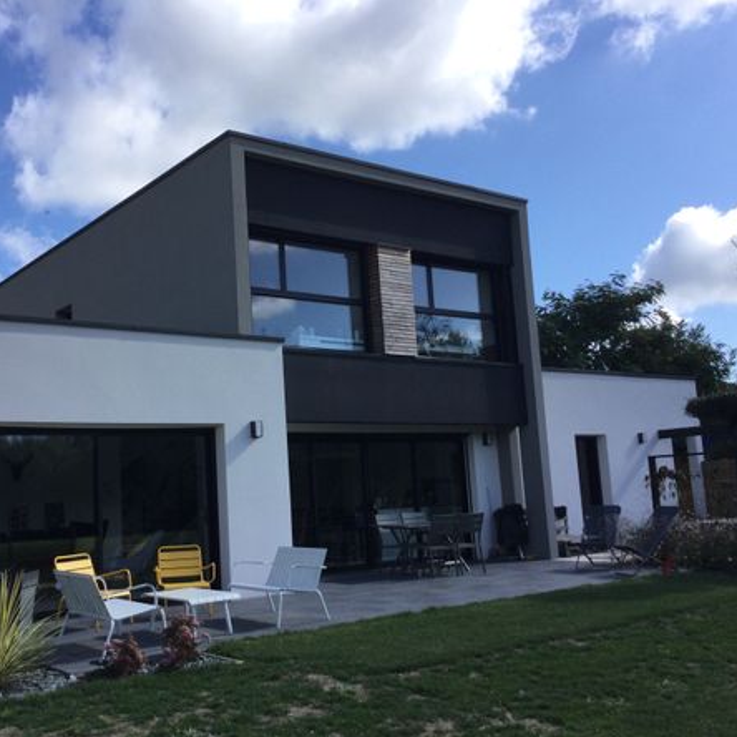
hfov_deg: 44.6
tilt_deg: +8.9
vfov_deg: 44.9
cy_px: 372
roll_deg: +2.4
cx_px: 282
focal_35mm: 37
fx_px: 891
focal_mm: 3.3
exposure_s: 1/1199
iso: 25
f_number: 2.4
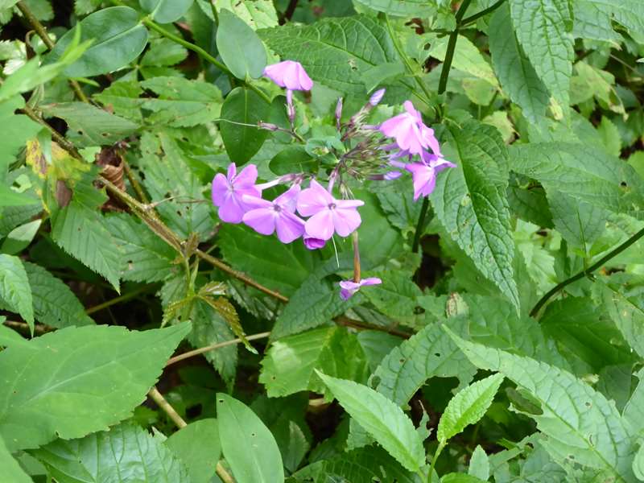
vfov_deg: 10.7
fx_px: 2567
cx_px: 322
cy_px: 242
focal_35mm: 138
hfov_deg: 14.3
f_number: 5.2
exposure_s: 1/40
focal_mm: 22.3
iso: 400
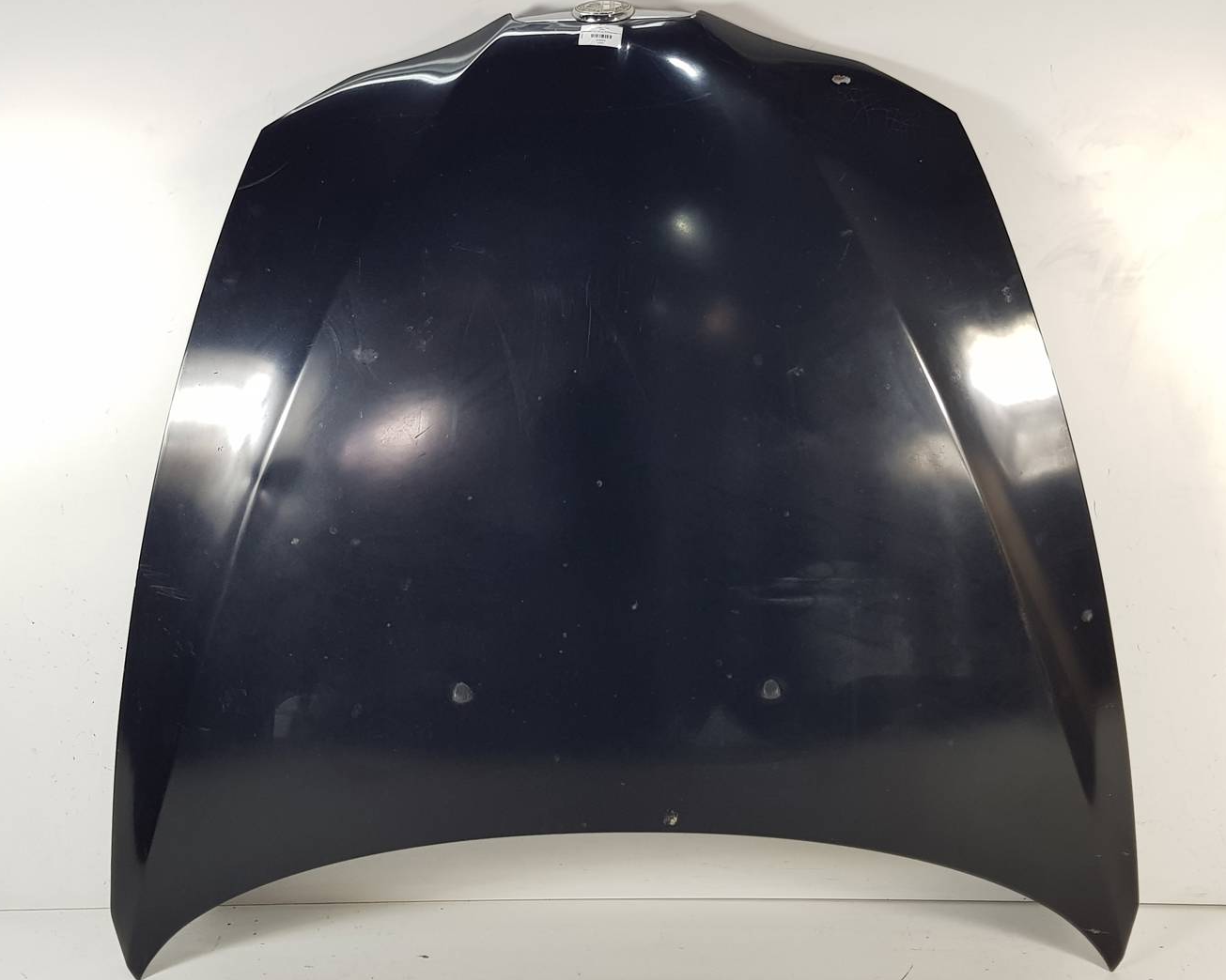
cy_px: 489
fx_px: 1016
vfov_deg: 51.5
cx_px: 606
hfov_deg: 62.2
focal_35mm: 28
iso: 80
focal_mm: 4.2
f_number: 1.7
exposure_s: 1/100
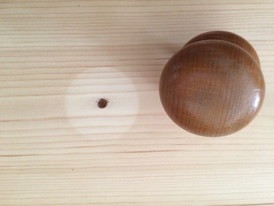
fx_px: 230
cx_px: 137
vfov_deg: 48.2
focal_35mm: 29
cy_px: 103
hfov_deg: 61.7
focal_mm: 4.15
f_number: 2.2
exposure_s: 1/33
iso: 320
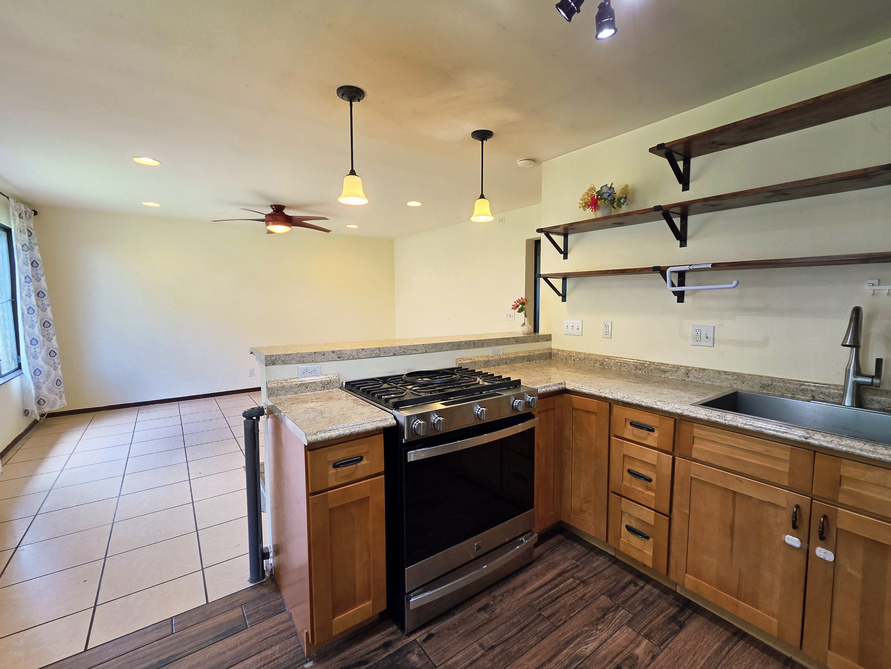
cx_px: 455
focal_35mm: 14
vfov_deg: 85.7
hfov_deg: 102.0
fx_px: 360
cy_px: 334
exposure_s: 1/120
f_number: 2.2
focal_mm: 2.2
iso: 160
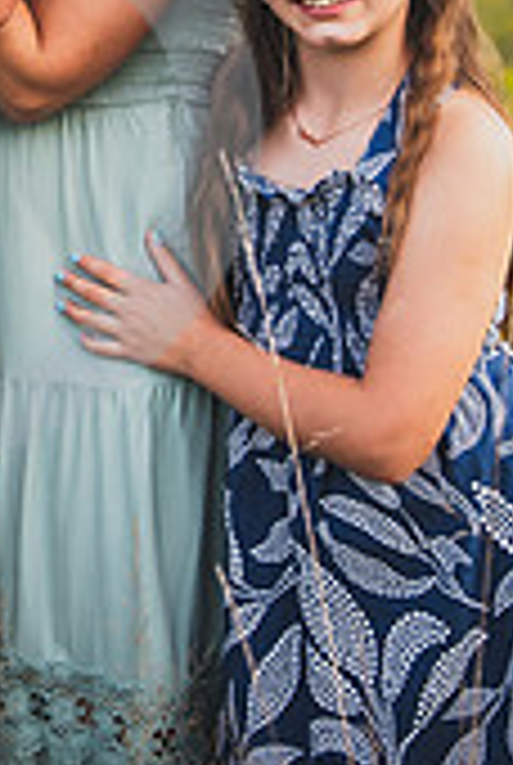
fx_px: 2320
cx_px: -266
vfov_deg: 18.1
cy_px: -70
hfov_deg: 12.0
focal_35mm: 109
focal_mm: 32
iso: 250
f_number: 2.8
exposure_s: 1/320
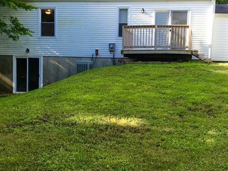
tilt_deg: -4.7
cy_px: 103
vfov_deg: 30.8
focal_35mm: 47
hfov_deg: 40.3
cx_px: 136
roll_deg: -1.6
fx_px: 309
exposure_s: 1/204
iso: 25
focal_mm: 4.15
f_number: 2.2
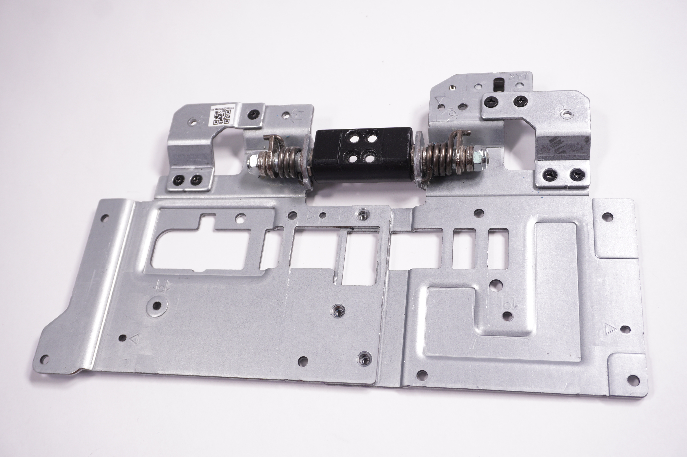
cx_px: 344
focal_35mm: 38
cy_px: 228
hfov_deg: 51.3
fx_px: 715
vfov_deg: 35.4
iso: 320
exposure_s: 1/160
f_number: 5.6
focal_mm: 25
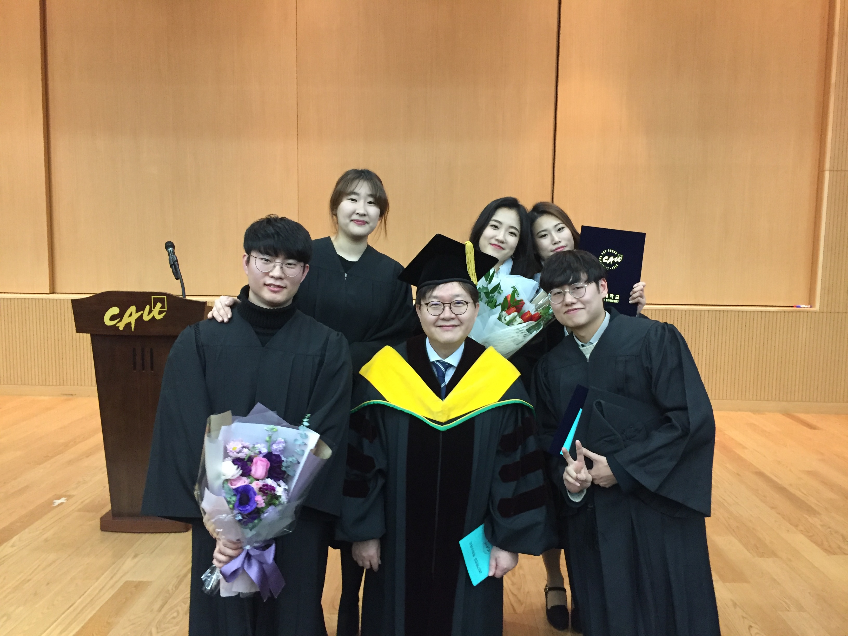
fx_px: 710
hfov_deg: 61.7
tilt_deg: -5.8
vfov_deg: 48.2
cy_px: 318
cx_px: 424
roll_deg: -0.1
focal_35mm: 29
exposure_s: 1/15
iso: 250
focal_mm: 4.15
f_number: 2.2
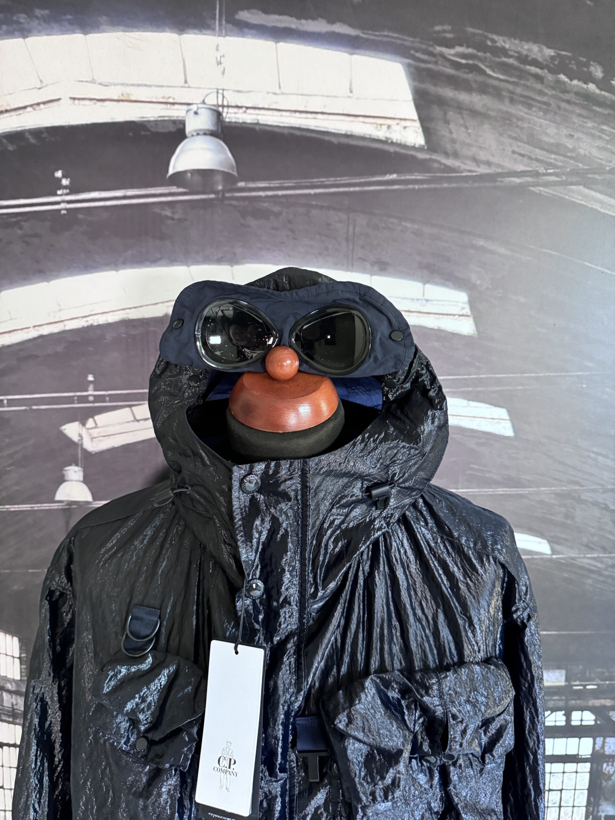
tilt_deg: -10.2
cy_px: 410
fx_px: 569
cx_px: 308
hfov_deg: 56.8
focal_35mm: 24
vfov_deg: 71.6
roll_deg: -1.1
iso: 800
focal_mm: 6.76
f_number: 1.78
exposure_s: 1/41
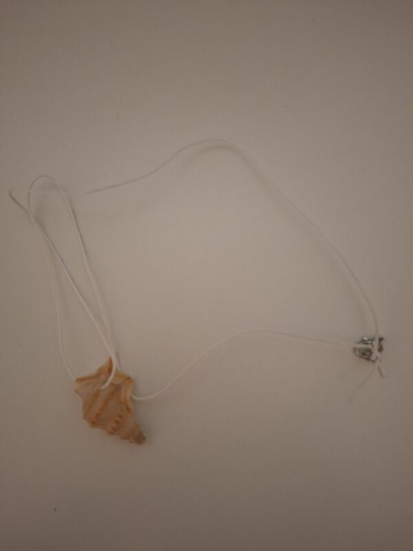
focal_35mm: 23
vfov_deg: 73.9
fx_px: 366
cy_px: 276
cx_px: 206
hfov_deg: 58.9
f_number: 1.8
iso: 400
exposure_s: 1/25
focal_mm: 5.54
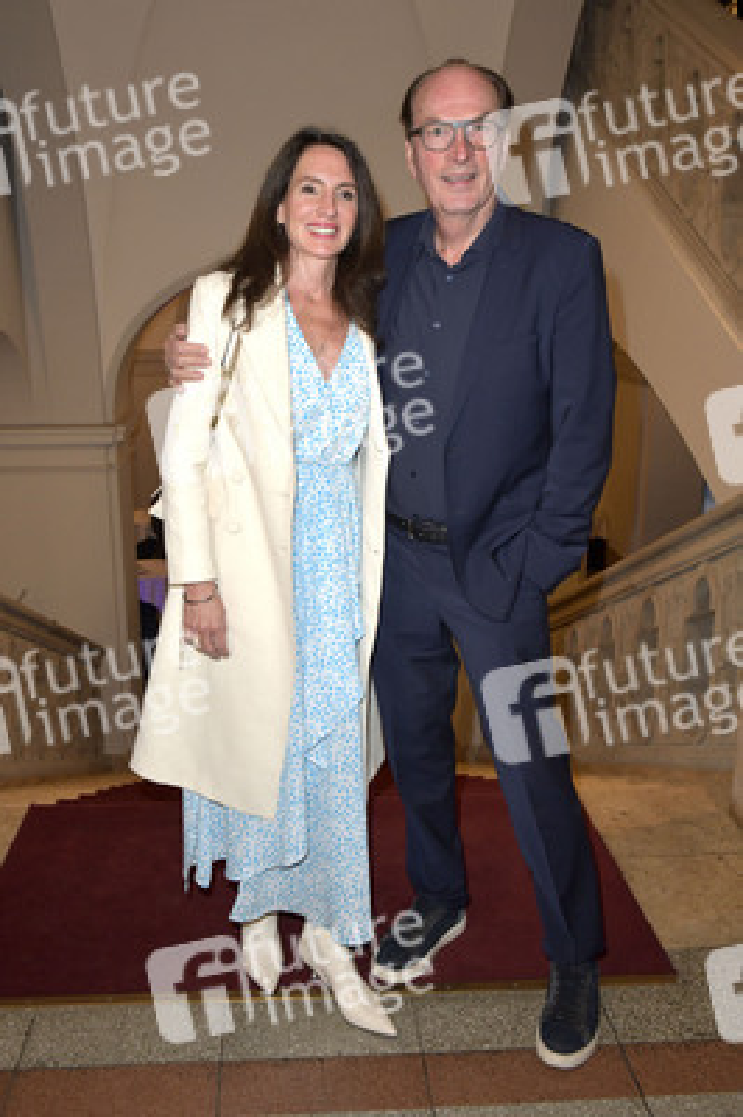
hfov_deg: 44.9
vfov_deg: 63.7
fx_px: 899
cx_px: 372
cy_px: 558
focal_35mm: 29
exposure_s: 1/200
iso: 1250
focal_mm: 29
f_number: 5.6
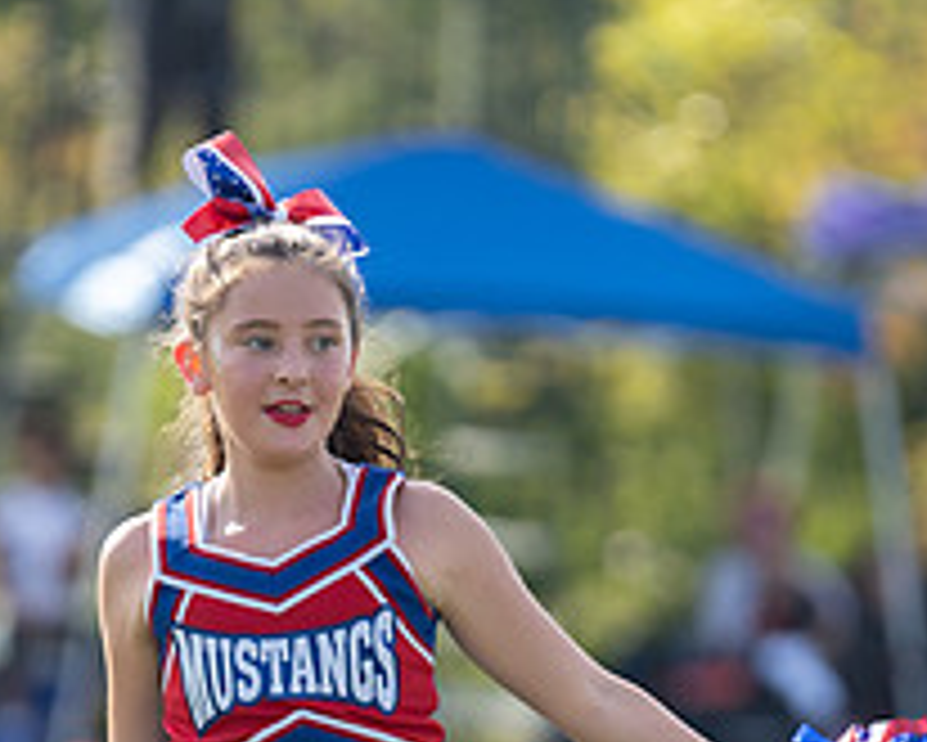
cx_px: 309
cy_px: 774
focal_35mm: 669
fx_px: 18363
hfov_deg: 2.9
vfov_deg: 2.3
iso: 100
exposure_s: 1/1250
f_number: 2.8
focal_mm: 200
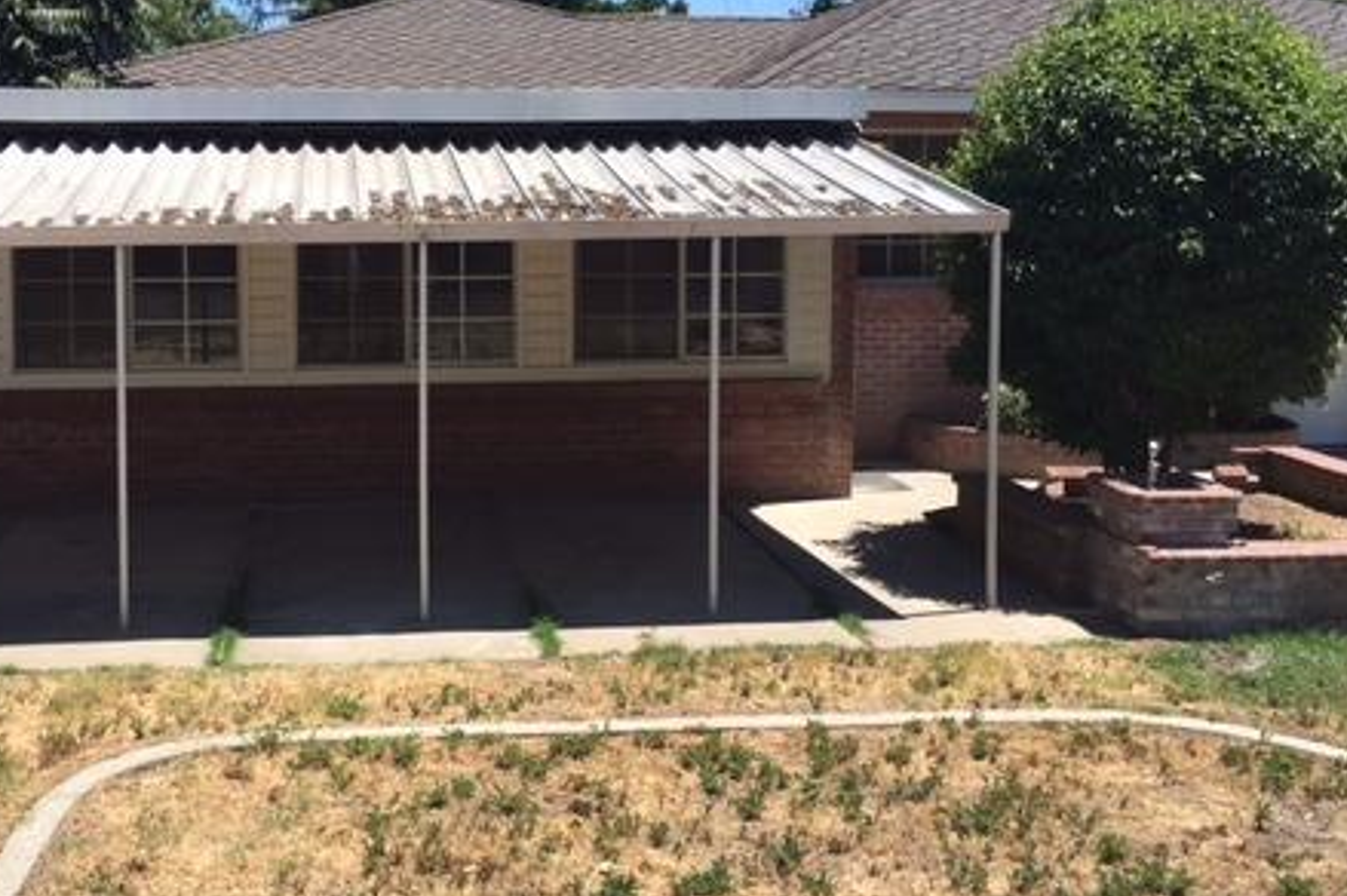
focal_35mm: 44
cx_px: 494
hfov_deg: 44.1
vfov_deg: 30.3
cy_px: 319
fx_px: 1645
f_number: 2.2
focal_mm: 4.15
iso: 25
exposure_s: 1/1326
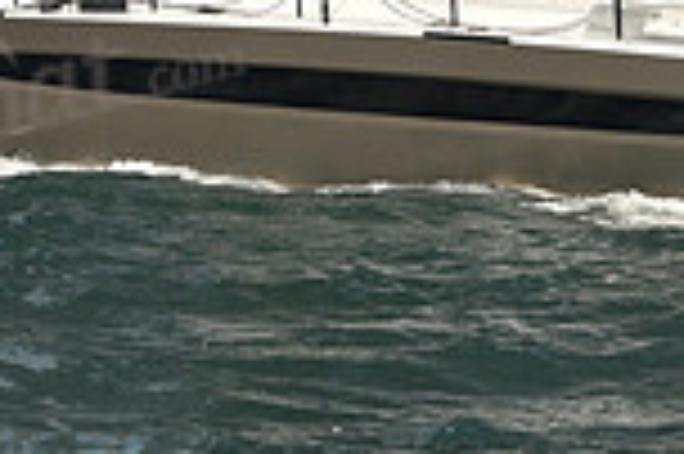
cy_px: -173
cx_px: 482
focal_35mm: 267
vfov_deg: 5.1
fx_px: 5067
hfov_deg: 7.7
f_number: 6.3
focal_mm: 70
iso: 320
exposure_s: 1/1250
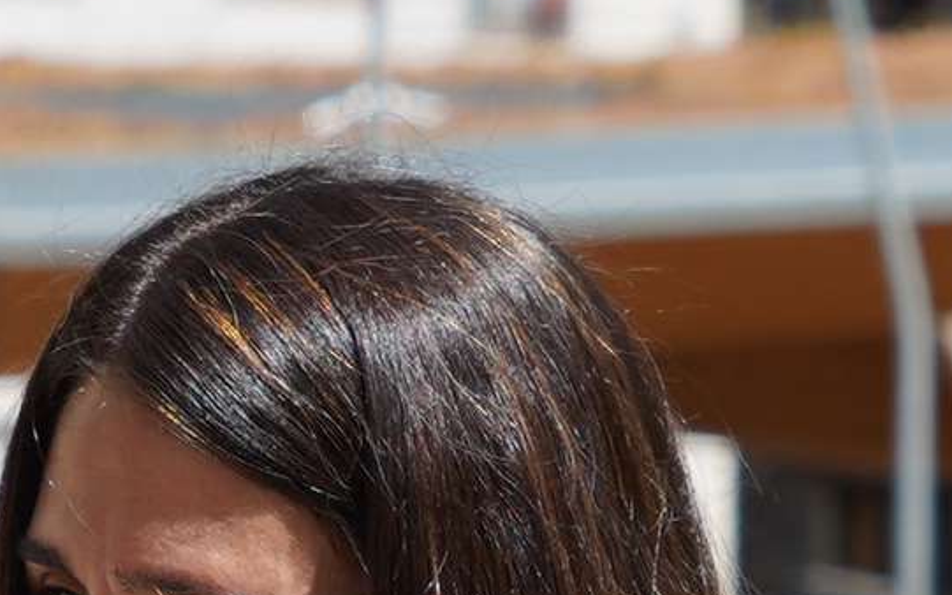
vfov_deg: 2.4
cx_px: -1161
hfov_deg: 3.8
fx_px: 14035
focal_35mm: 541
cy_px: 1549
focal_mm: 73
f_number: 7.1
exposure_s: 1/320
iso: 100
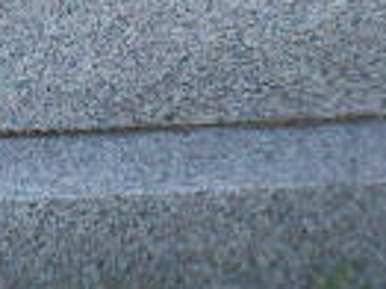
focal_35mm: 245
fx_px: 2729
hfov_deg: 8.1
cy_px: -262
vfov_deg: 5.9
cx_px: 53
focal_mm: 8.8
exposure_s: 1/250
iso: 320
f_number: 4.5
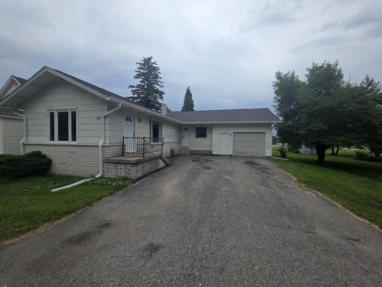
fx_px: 143
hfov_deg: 106.2
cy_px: 144
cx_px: 191
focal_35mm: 13
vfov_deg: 89.9
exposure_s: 1/1235
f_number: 1.9
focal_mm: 2.2
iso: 40
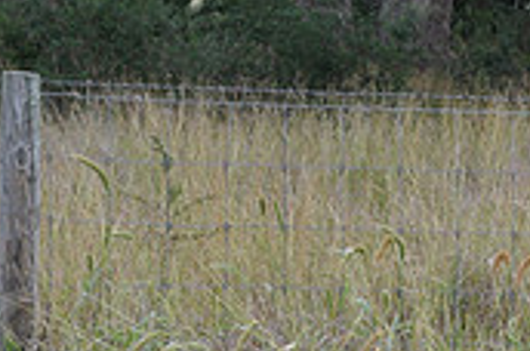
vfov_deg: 7.1
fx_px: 2821
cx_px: 672
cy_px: 245
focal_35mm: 192
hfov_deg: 10.5
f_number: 9
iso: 200
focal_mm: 38
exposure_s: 1/80
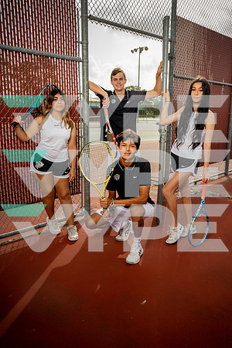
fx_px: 290
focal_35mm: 30
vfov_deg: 61.9
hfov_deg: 43.6
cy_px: 174
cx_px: 116
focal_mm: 30
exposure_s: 1/250
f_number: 8
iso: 80
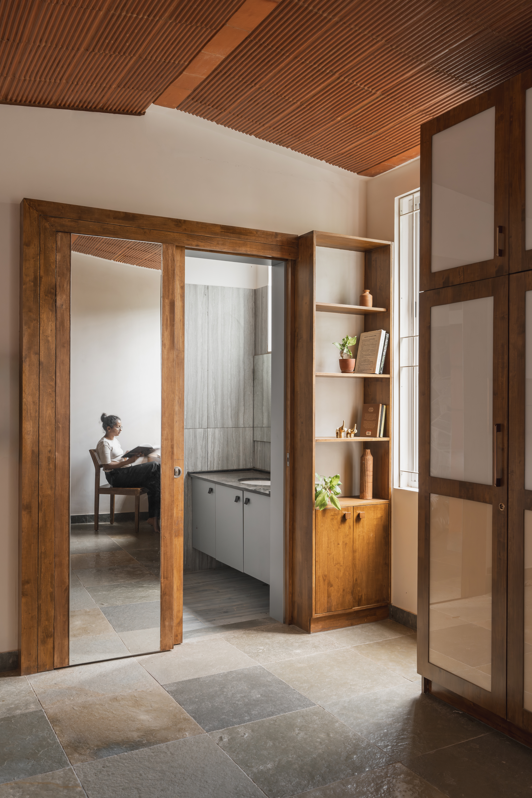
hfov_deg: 43.6
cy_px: 399
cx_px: 266
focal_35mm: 30
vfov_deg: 61.9
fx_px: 665
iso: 320
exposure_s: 1/10
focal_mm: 30
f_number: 9
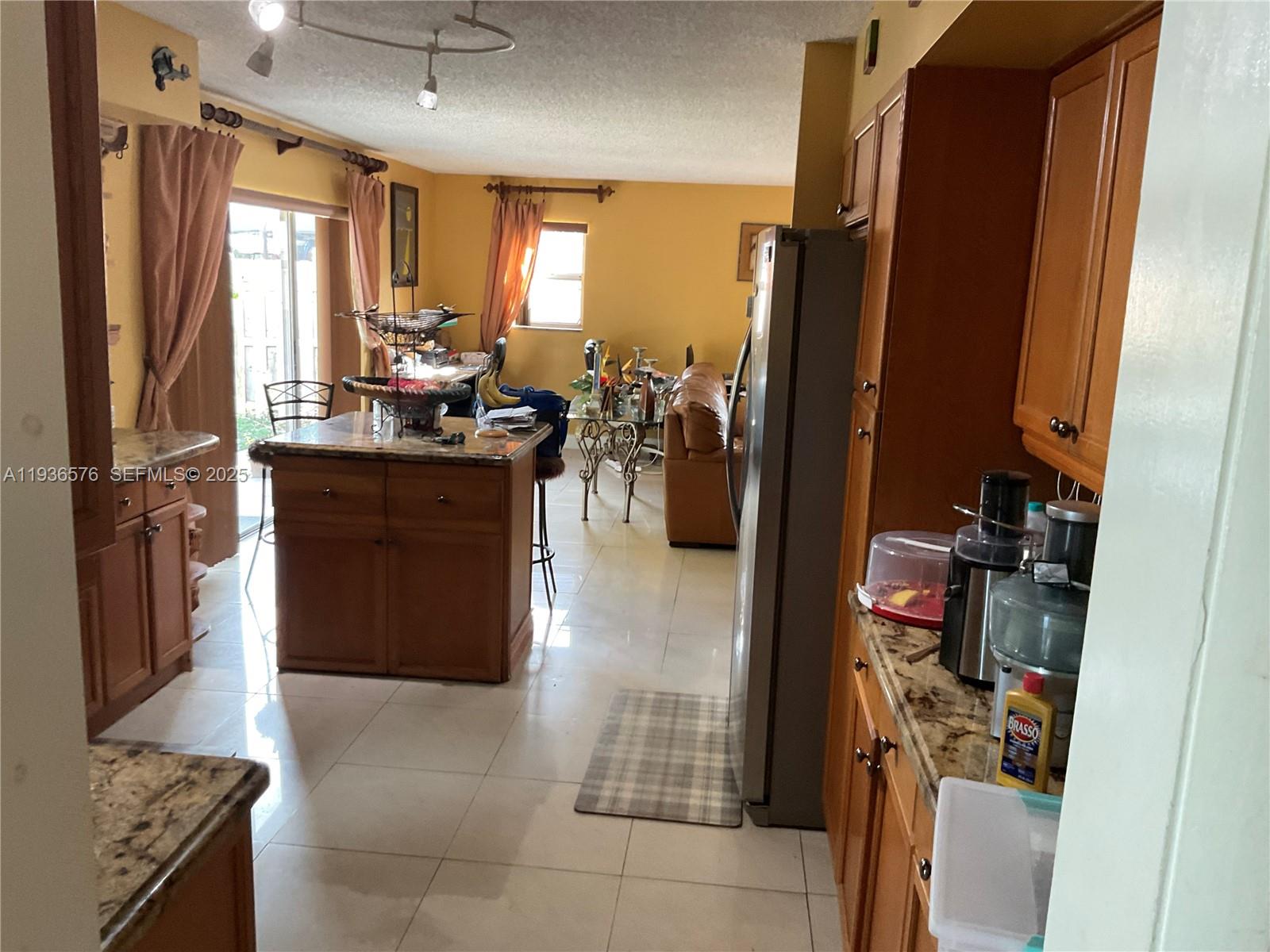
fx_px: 1064
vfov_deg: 48.2
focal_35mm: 29
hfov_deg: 61.7
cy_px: 476
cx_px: 635
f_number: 1.8
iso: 125
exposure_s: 1/60
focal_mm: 3
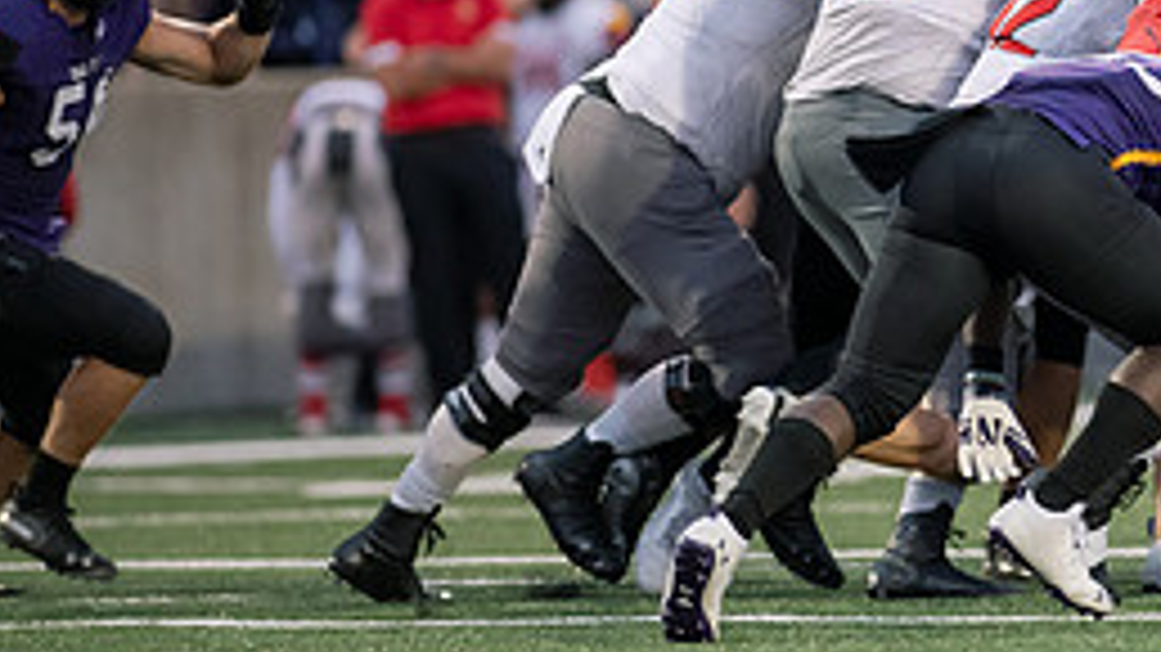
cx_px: 1215
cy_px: 52
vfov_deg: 1.7
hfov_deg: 3.0
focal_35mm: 708
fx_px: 21791
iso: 3200
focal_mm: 300
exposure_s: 1/800
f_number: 2.8
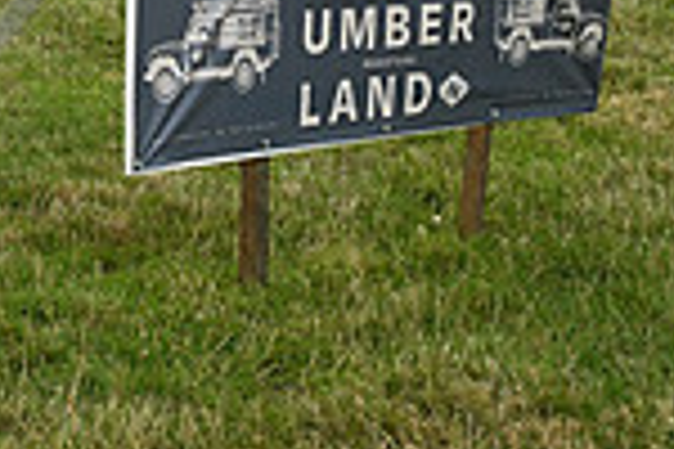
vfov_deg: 10.5
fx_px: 2321
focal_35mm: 124
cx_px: -400
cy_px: -317
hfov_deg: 15.1
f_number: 5
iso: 560
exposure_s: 1/800
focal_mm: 32
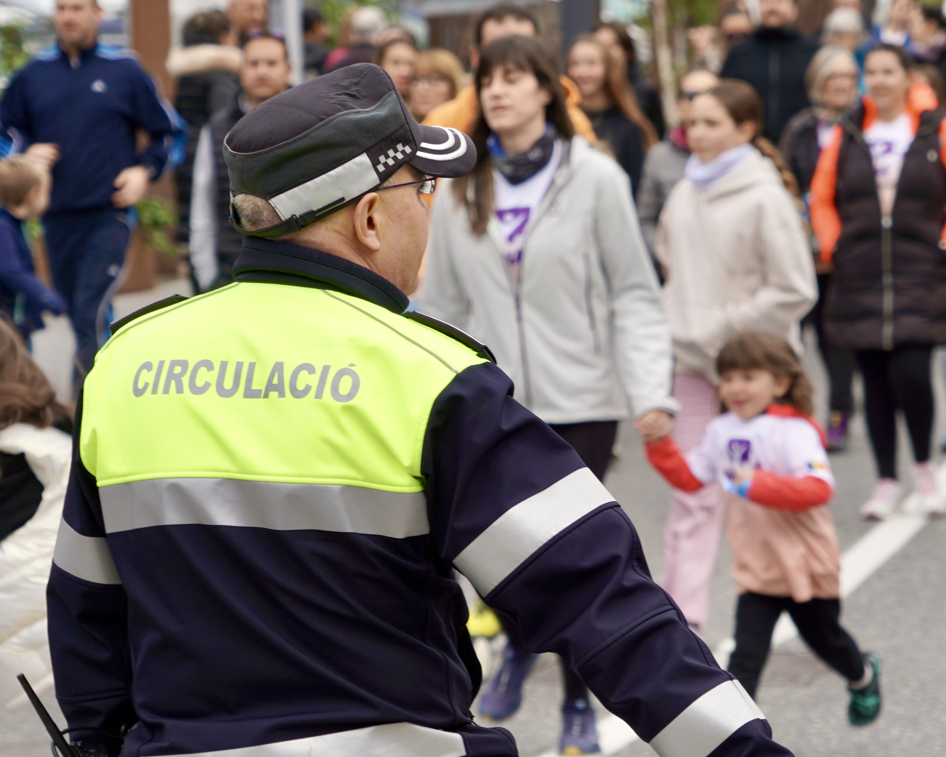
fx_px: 3472
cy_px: 379
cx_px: 544
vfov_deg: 12.4
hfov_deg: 15.5
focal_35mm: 124
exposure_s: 1/160
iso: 125
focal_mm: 110
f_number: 6.3
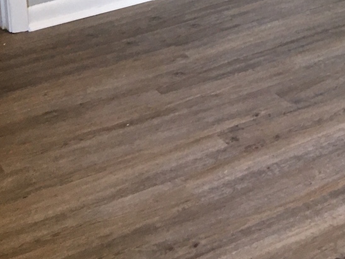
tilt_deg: -11.7
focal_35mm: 107
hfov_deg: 17.5
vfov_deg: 12.9
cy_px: -164
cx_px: 419
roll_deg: +0.4
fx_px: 1067
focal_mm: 4.15
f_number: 2.2
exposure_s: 1/30
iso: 80
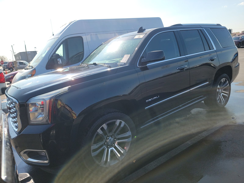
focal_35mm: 24
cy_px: 92
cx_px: 122
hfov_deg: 71.6
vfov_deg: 56.8
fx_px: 169
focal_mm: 6.7
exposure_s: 1/684
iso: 50
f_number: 1.8
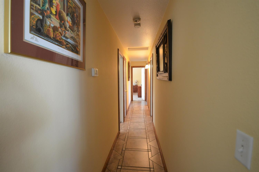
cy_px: 86
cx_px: 130
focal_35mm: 15
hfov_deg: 100.5
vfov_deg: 77.0
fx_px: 108
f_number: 3.5
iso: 800
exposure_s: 1/30
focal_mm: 10
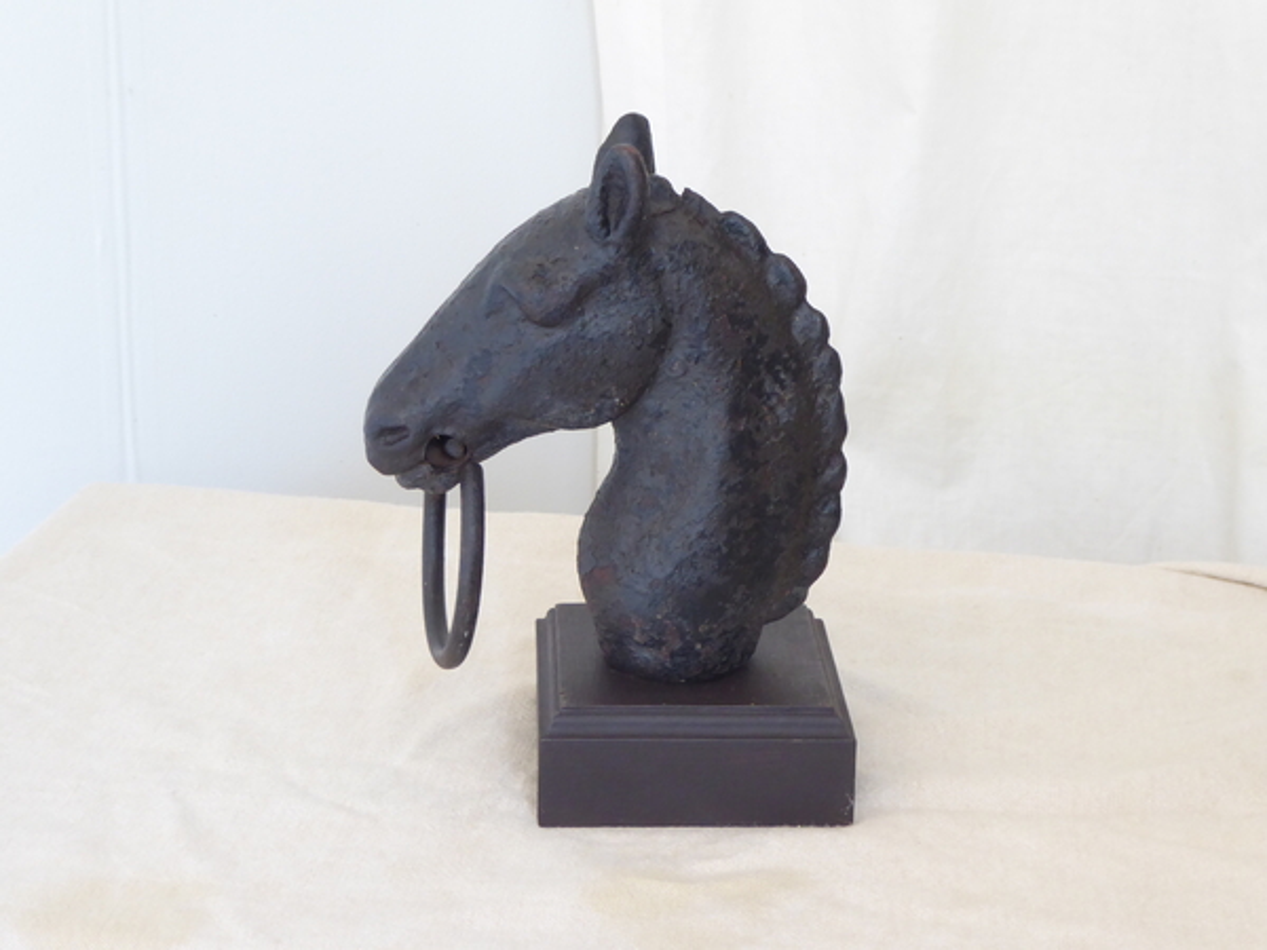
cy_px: 475
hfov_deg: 26.3
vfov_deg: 19.9
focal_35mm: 74
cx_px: 634
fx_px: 2709
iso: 400
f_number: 4.6
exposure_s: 1/13
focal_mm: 13.2
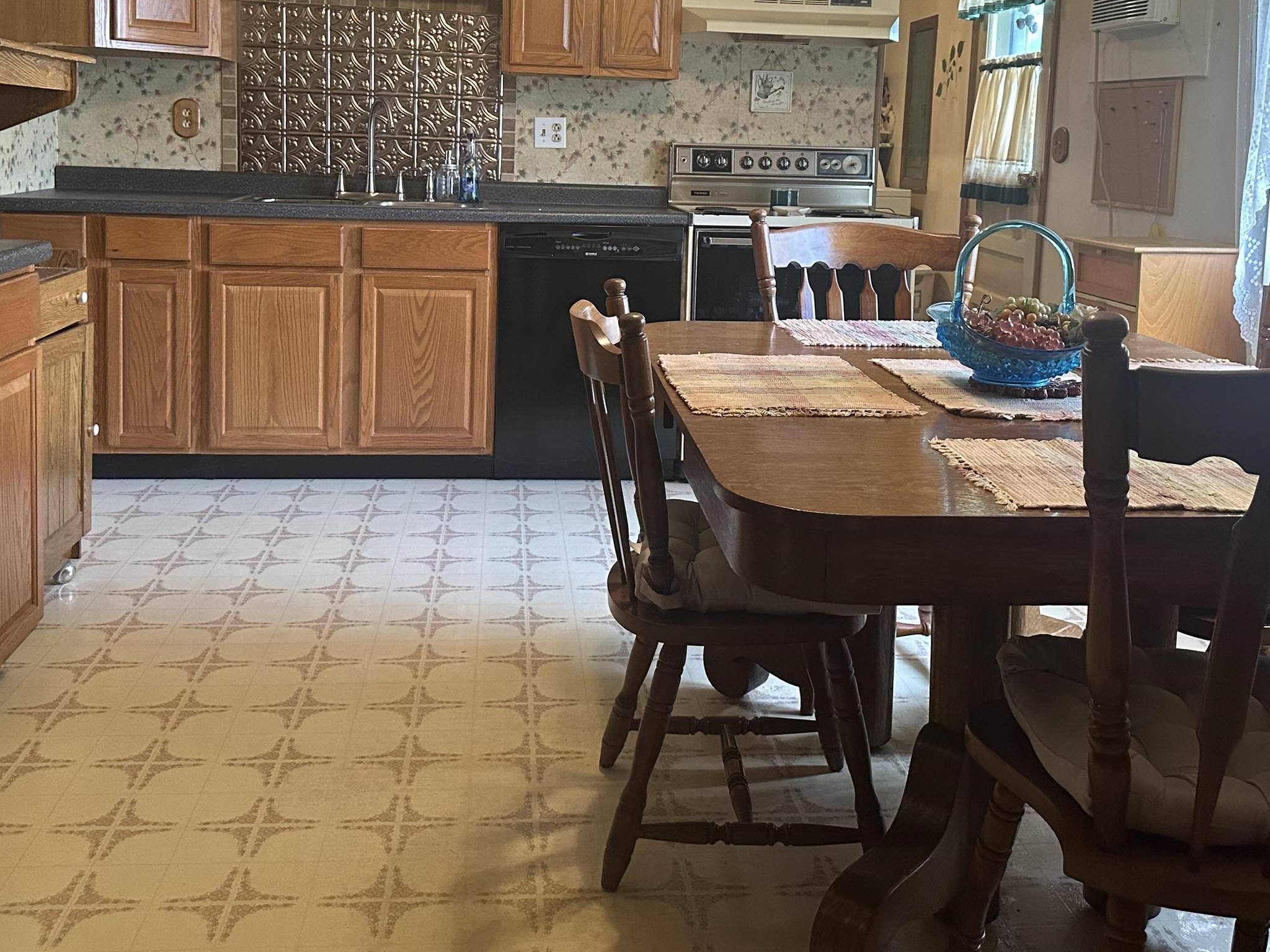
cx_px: 636
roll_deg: -1.6
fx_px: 1321
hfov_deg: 51.4
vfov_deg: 39.0
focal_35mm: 36
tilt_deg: -6.3
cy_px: 280
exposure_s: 1/60
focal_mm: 6.86
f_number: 1.78
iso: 400
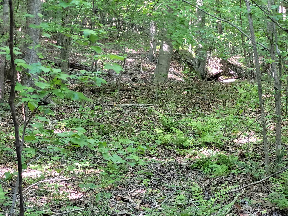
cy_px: 108
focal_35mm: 76
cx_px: 144
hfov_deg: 25.7
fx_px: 632
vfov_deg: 19.4
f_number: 2.4
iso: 250
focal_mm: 7.12
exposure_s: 1/60
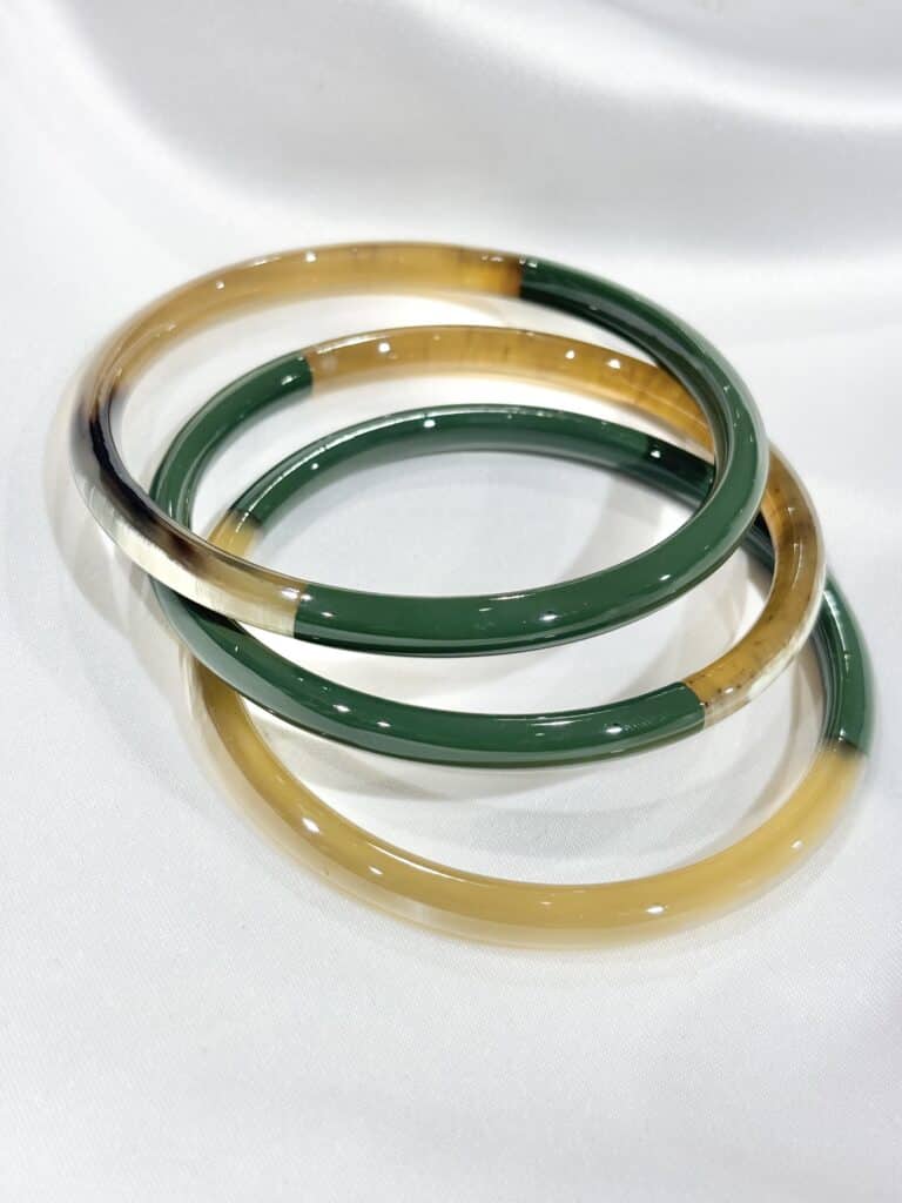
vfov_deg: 36.8
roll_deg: -1.1
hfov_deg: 28.0
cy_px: 602
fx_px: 1807
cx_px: 451
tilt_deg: -40.2
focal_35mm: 52
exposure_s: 1/170
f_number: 1.6
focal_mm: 5.96
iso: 32
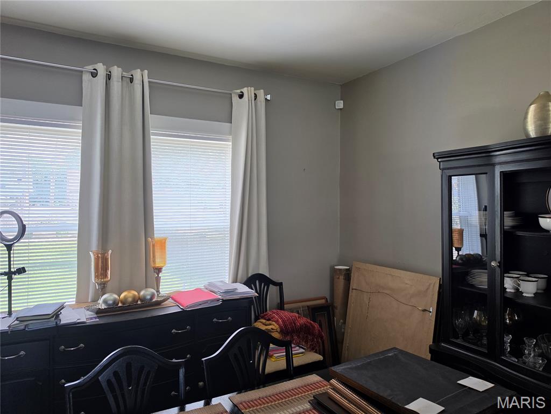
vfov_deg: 58.9
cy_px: 207
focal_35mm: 23
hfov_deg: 73.9
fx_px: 366
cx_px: 276
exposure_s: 1/180
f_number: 1.4
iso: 100
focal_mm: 6.5
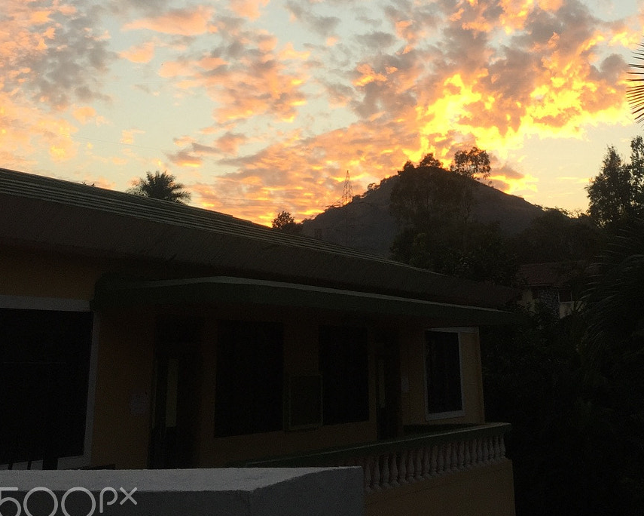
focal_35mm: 53
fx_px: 1010
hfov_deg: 35.2
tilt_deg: +22.1
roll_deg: +1.9
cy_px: 0
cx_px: 402
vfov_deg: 27.0
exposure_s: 1/100
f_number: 2.2
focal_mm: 4.15
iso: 32
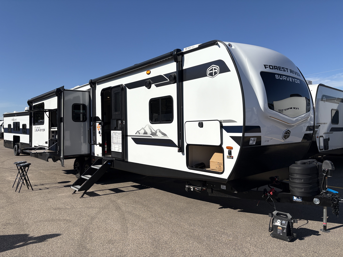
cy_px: 128
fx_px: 258
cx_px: 172
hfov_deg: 67.3
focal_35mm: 26
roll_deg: +2.1
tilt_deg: -1.5
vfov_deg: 53.1
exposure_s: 1/7813
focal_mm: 5.96
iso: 50
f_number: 1.6
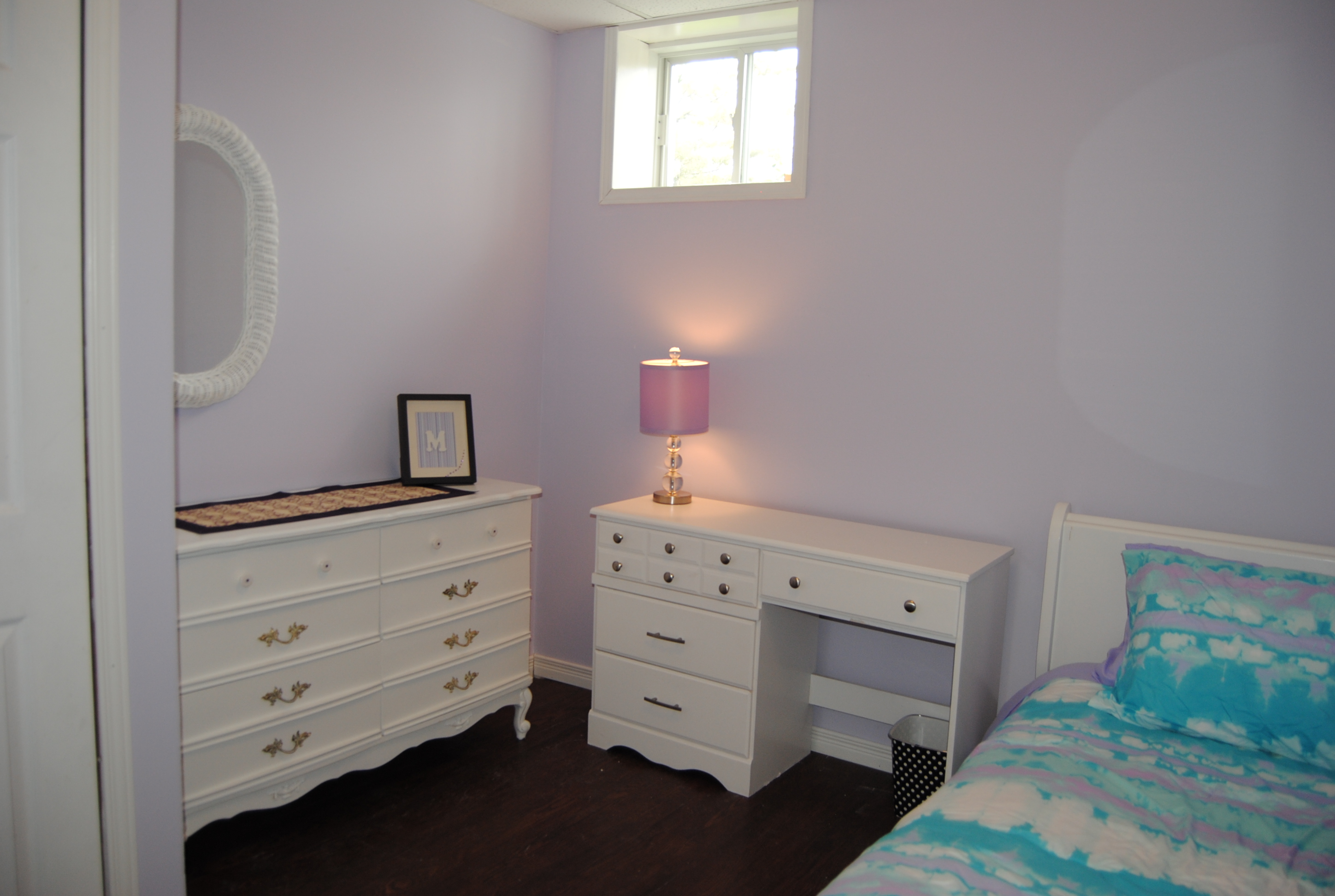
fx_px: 1003
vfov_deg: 48.1
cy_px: 448
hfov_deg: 67.3
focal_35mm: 27
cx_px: 668
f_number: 3.5
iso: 200
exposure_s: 1/60
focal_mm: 18
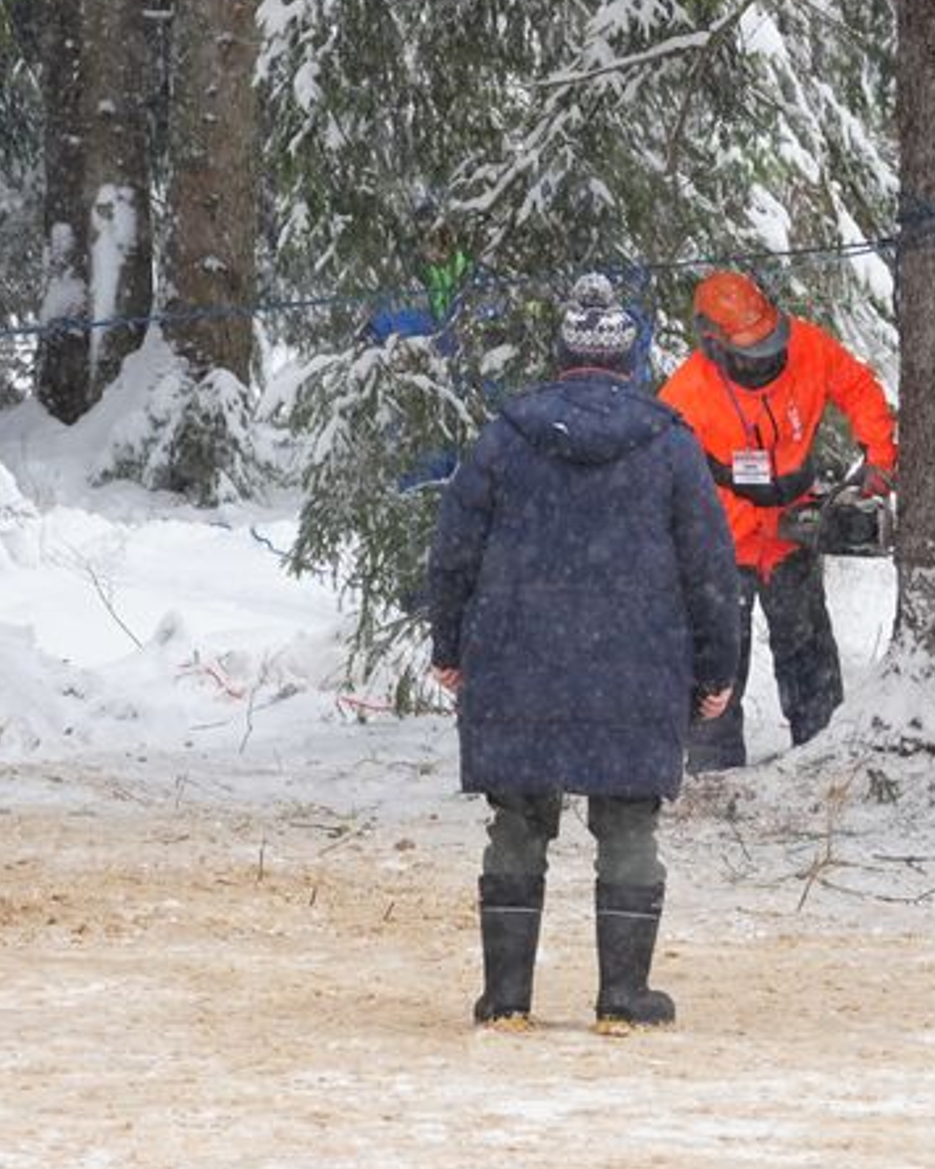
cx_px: 771
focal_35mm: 442
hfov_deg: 3.5
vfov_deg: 4.4
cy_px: 573
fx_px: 15289
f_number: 9
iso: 640
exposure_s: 1/125
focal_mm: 200
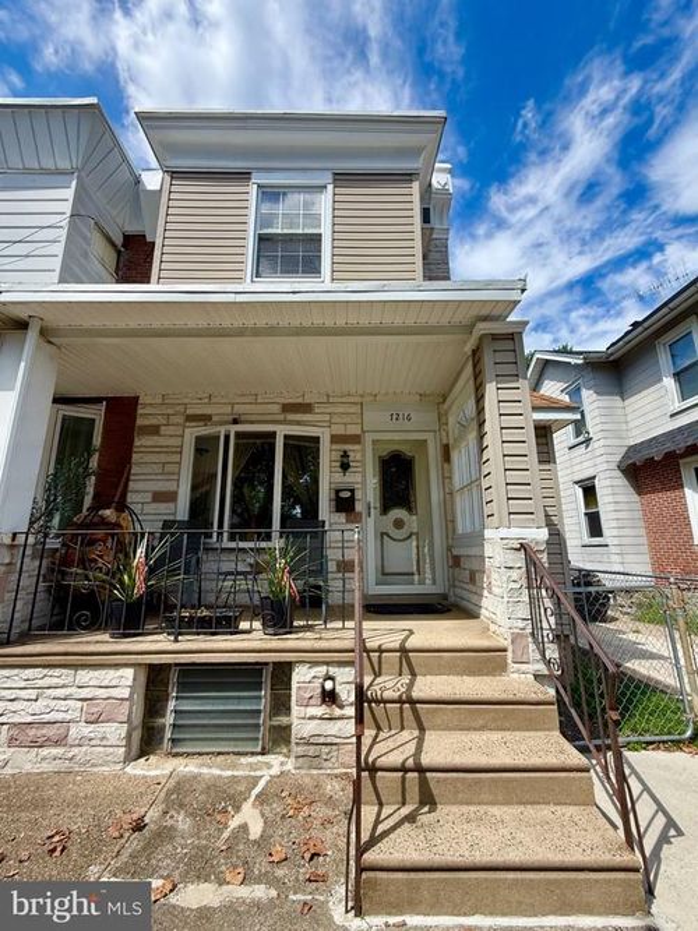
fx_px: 377
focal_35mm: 14
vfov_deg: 102.1
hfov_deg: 85.7
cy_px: 466
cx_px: 349
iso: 50
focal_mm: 2.22
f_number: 2.2
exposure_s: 1/1087
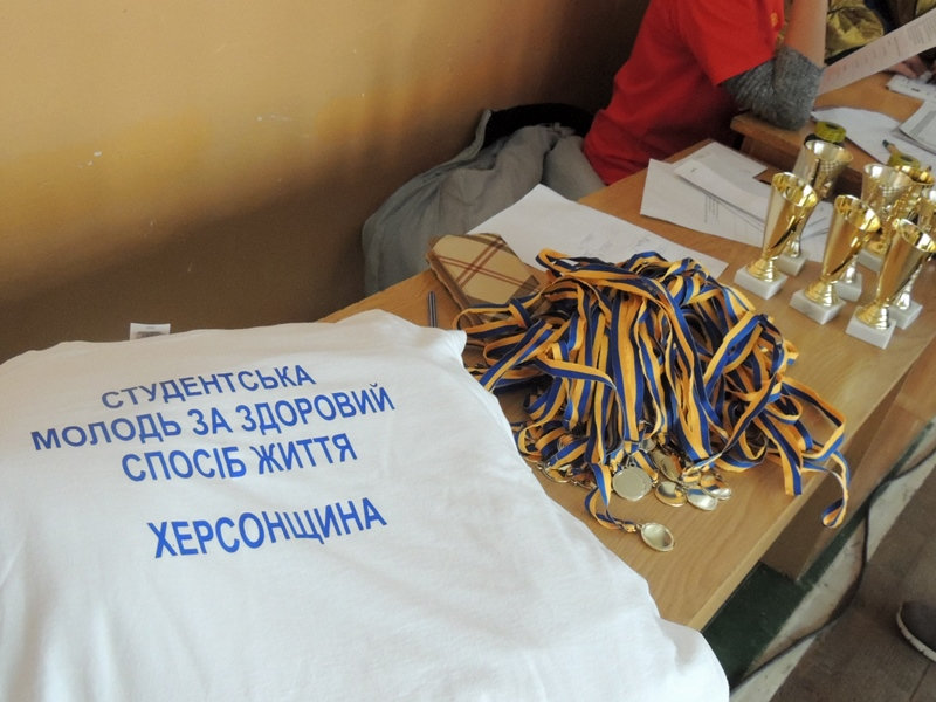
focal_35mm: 35
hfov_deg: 52.6
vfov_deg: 40.7
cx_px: 468
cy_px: 351
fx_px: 946
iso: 1600
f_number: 3.3
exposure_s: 1/400
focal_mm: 6.2
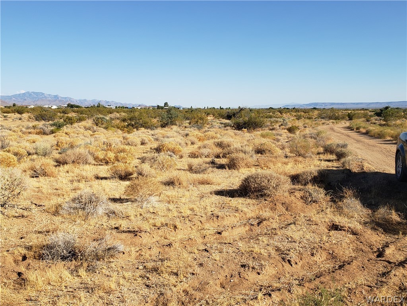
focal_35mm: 26
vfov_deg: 53.1
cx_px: 204
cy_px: 153
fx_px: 306
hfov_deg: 67.3
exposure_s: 1/1378
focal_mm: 4.3
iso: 50
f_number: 2.4
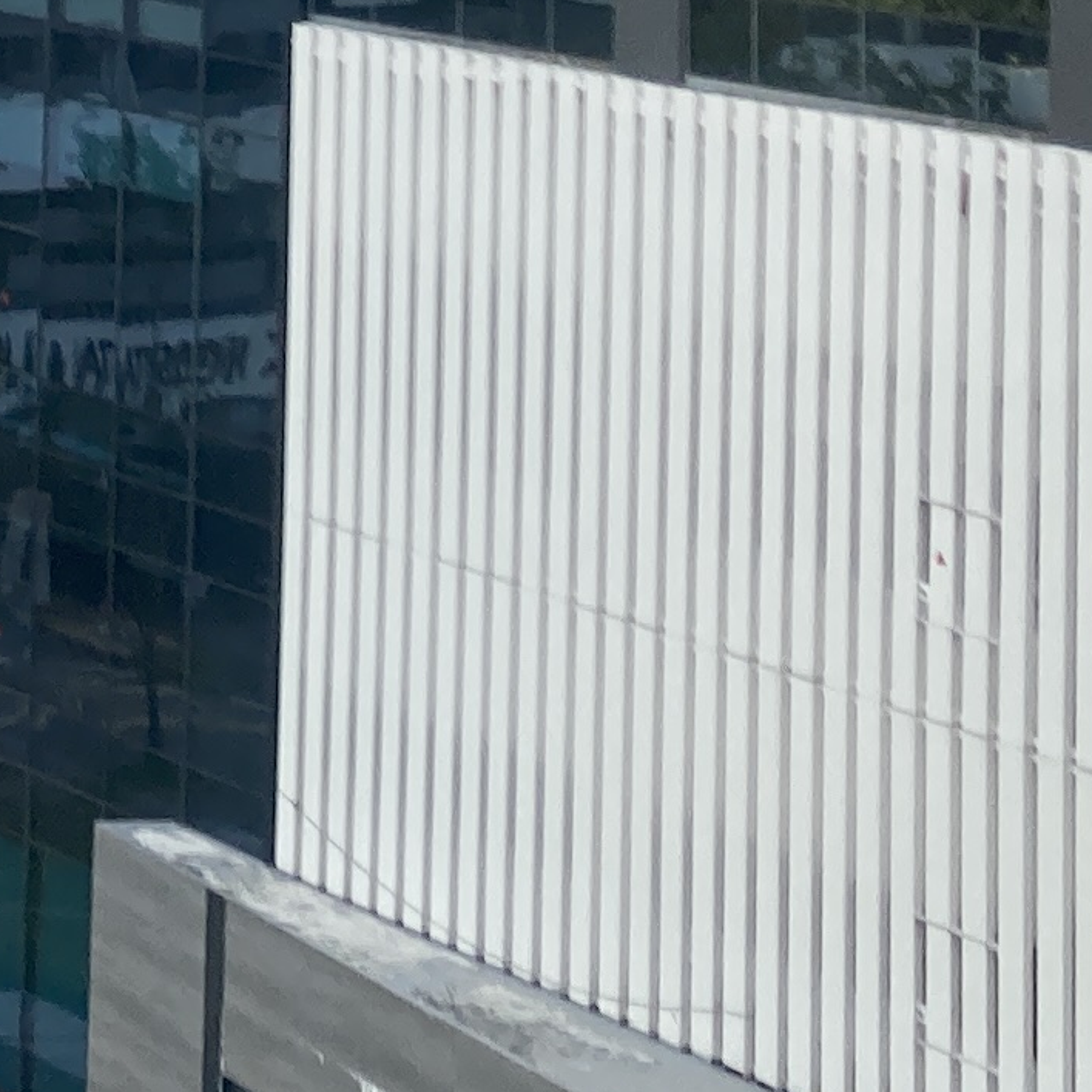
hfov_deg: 11.2
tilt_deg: +5.8
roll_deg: -3.2
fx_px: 5032
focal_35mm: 141
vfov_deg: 11.6
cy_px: -802
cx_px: -1107
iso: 20
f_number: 1.8
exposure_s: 1/1333
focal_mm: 3.99
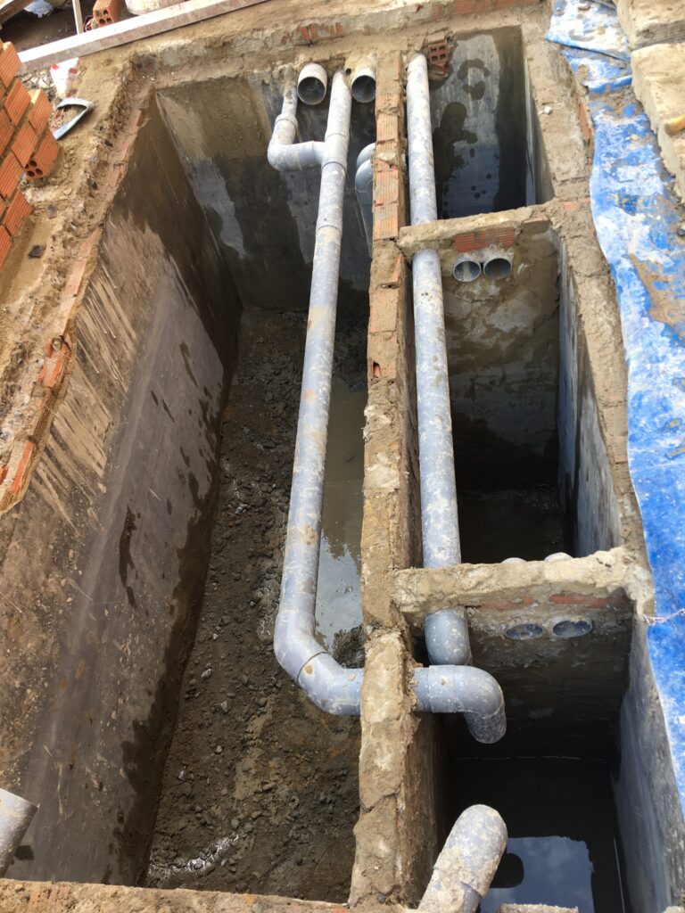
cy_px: 456
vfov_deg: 61.7
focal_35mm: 29
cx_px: 342
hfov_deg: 48.2
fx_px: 765
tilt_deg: -49.5
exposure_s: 1/50
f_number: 2.2
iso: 25
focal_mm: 4.15
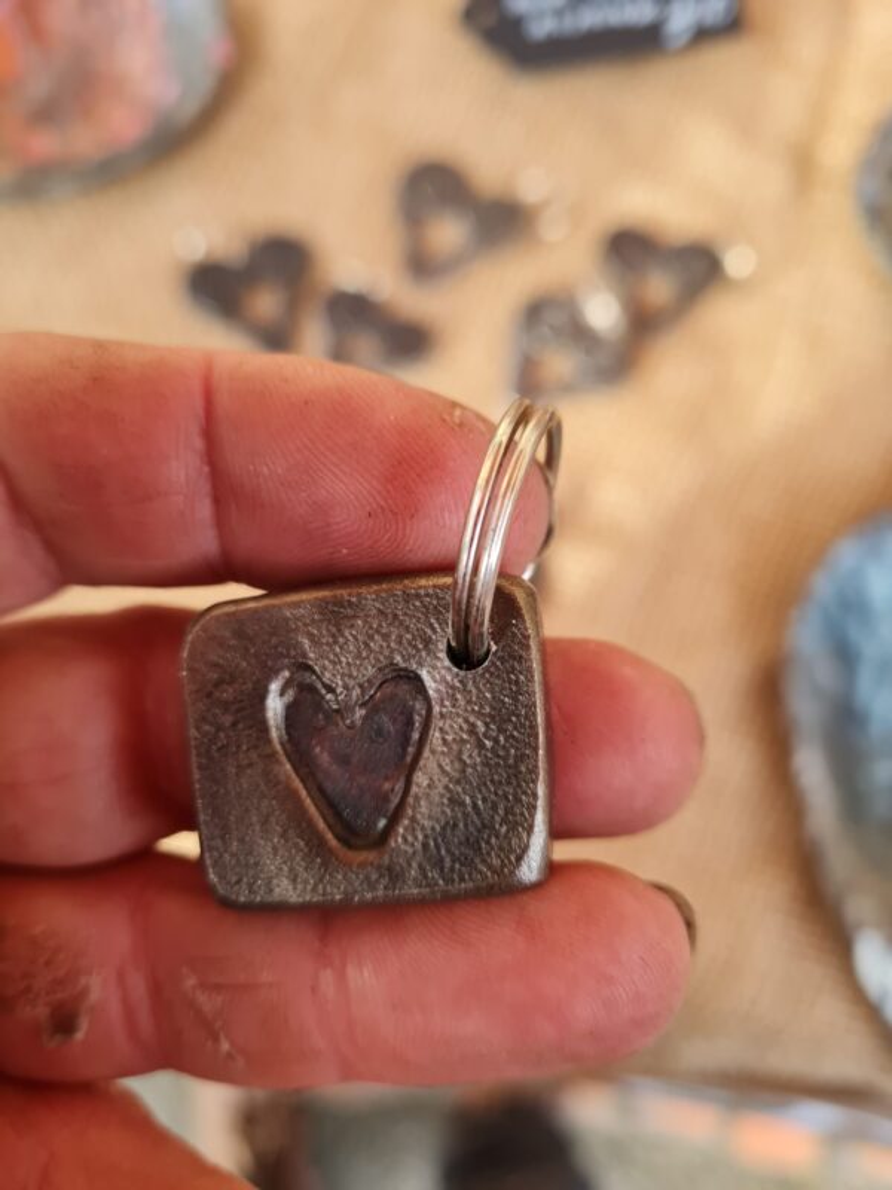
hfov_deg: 53.1
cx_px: 446
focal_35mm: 26
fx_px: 893
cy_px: 595
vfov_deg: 67.3
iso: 160
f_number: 1.8
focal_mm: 5.4
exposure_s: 1/100
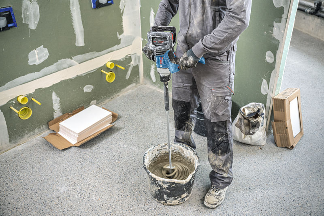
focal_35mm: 35
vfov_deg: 37.8
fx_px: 315
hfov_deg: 54.4
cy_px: 108
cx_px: 162
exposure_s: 1/160
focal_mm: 35
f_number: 4
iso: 800
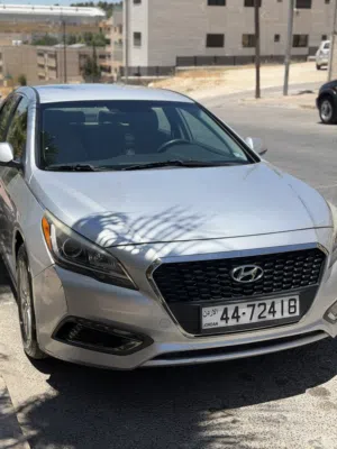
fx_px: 623
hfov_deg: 30.3
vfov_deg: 39.7
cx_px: 168
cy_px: 224
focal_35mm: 48
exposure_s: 1/5208
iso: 64
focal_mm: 6.76
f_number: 1.78
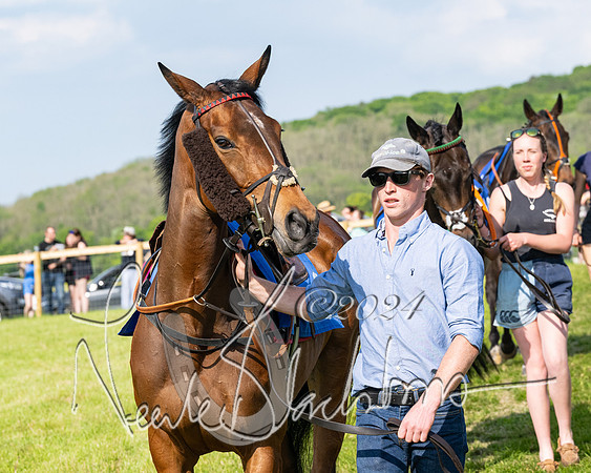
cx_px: 296
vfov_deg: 10.0
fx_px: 2706
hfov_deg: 12.5
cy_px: 202
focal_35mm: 155
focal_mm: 80
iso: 400
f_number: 5
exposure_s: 1/2500
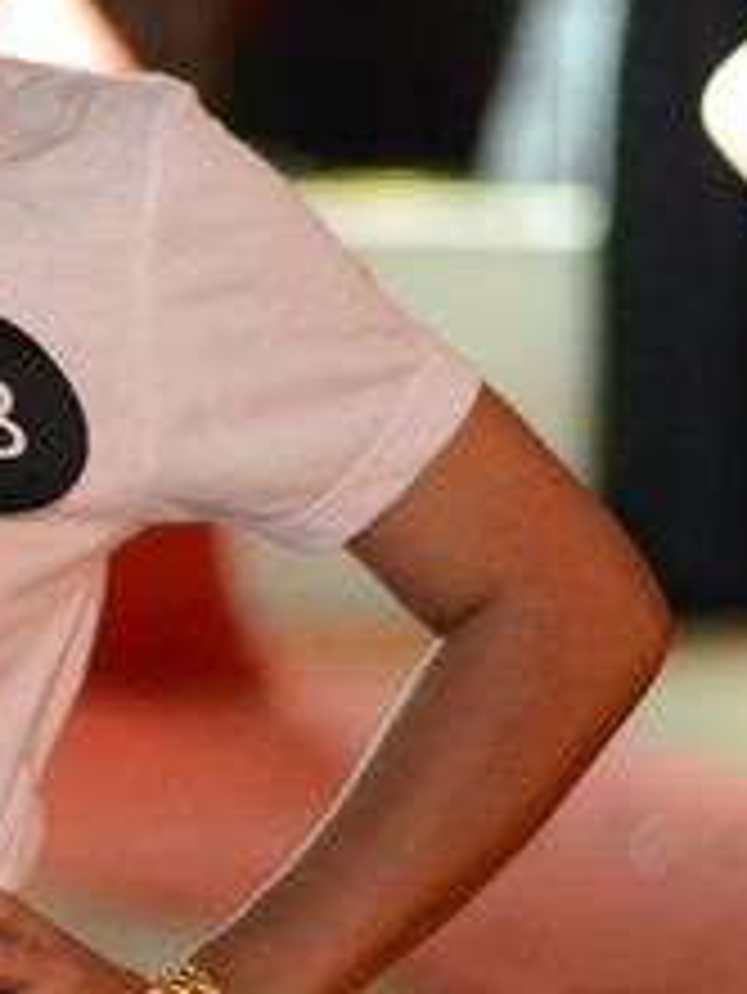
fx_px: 7474
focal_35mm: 260
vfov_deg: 7.6
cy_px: 315
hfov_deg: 5.7
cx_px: -270
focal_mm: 50
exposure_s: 1/160
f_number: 1.8
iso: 3200
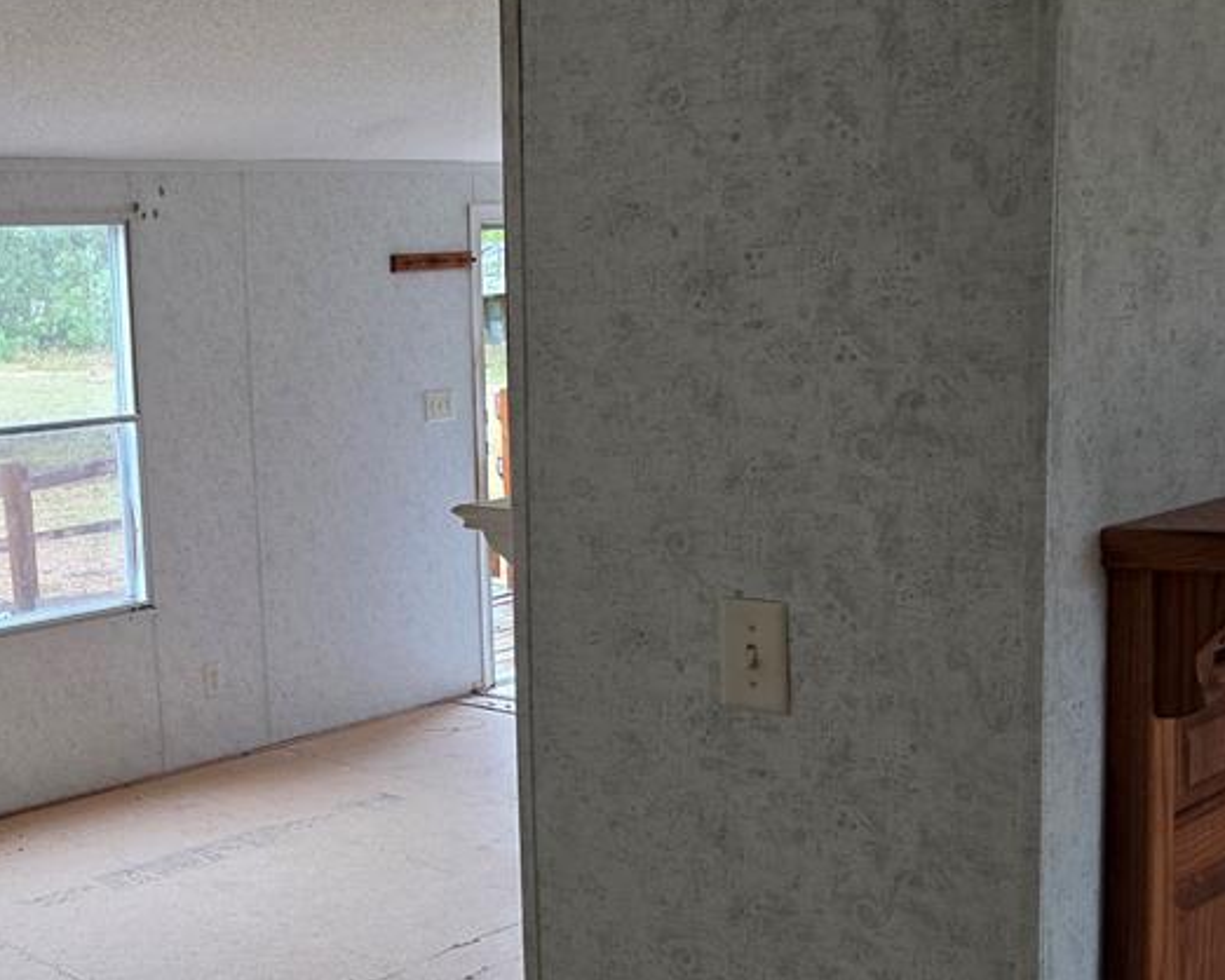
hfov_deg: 38.4
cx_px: 68
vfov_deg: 34.2
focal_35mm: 44
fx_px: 1596
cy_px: 495
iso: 160
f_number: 1.7
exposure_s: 1/120
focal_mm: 6.3
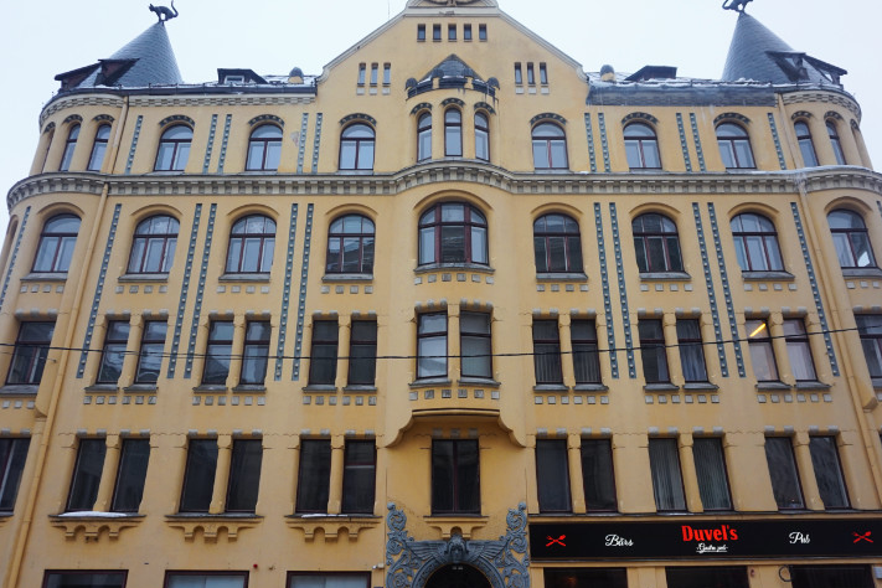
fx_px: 661
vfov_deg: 47.9
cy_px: 300
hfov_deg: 67.4
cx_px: 447
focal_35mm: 27
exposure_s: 1/60
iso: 100
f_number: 4
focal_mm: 16
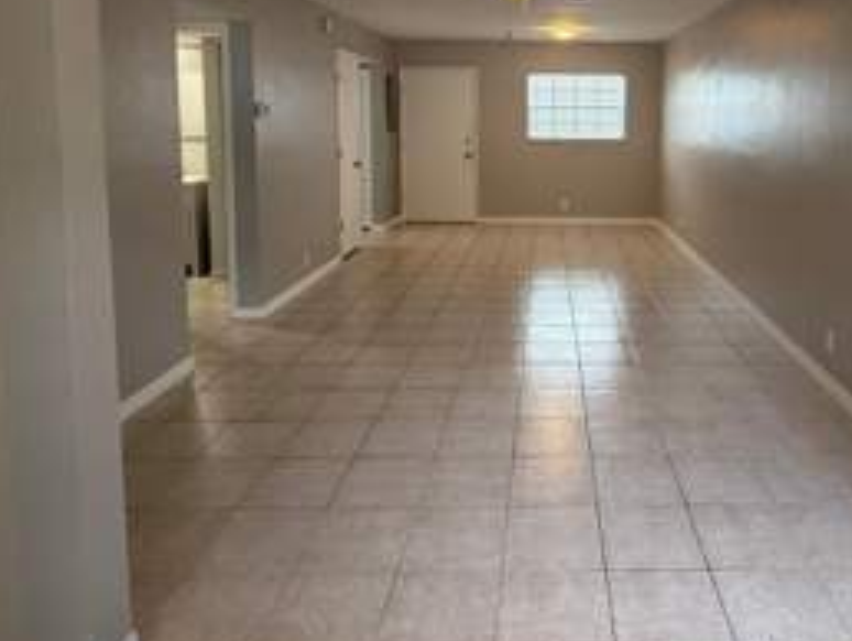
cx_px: 565
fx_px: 641
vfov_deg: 51.2
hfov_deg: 65.6
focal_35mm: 26
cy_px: 172
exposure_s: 1/120
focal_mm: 2.22
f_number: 2.2
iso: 320
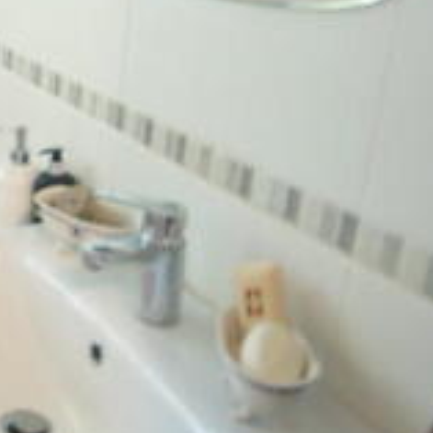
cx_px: -128
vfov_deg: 31.8
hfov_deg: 27.1
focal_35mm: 53
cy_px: 125
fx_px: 750
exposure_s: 1/5
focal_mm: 10
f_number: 4
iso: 400
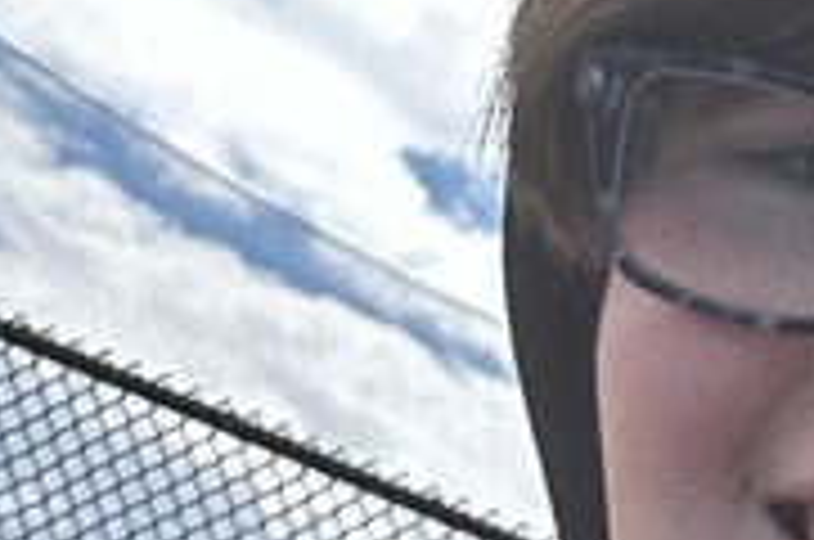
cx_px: 1489
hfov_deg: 10.9
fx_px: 3995
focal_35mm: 177
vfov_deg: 7.1
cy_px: 1440
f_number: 1.9
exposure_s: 1/440
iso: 25
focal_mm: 2.69
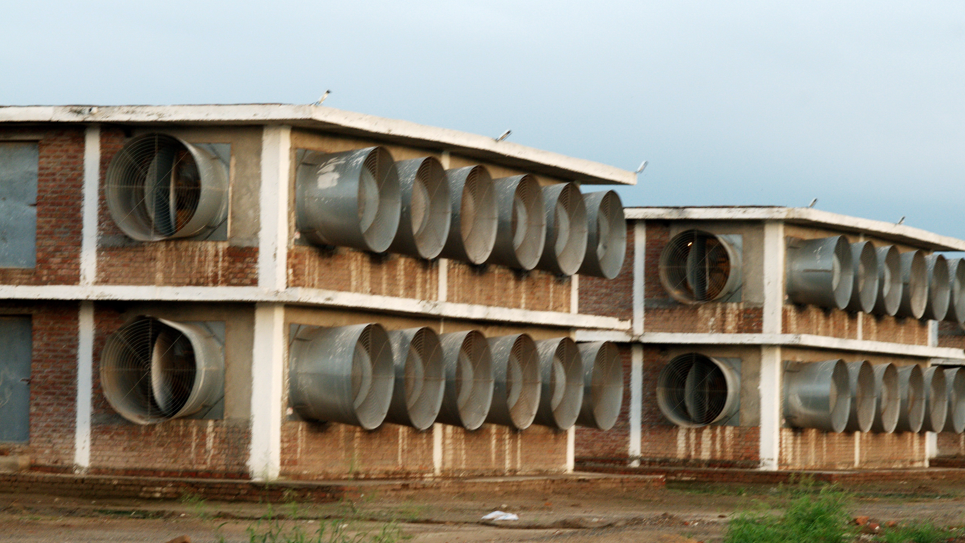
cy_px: 261
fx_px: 3417
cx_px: 482
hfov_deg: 16.1
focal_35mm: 134
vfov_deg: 9.1
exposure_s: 1/60
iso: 500
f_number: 6.3
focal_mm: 85
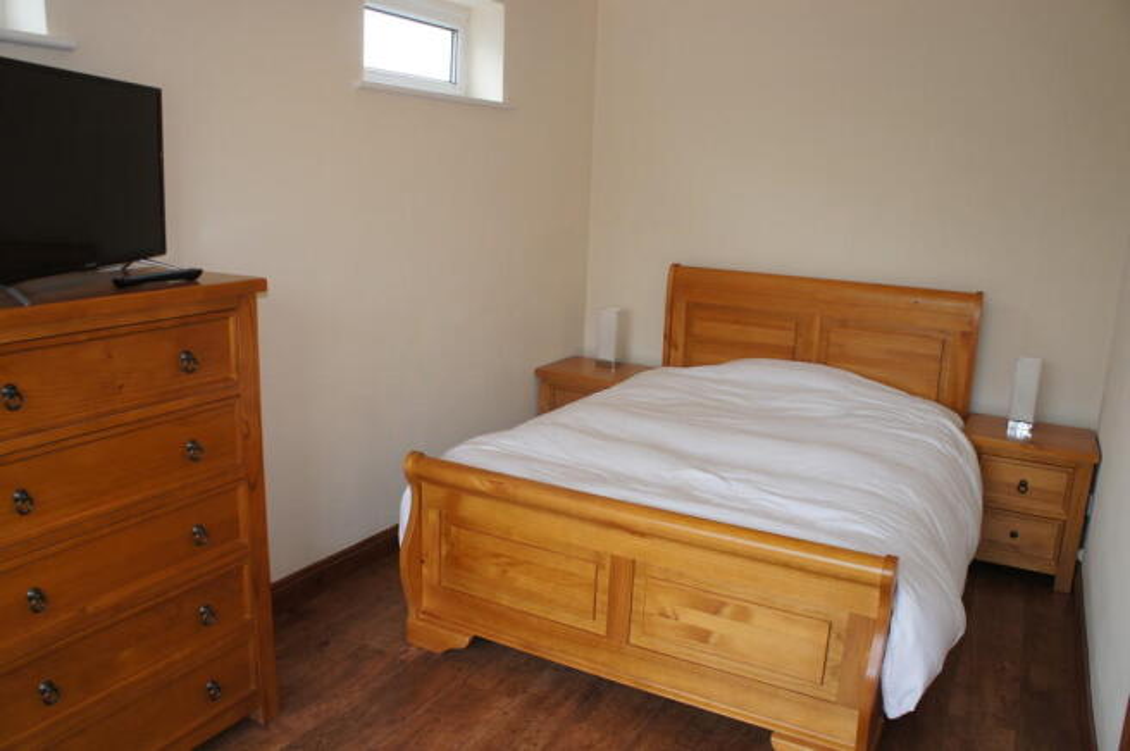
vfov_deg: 47.8
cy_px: 376
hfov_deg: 67.4
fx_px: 847
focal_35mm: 27
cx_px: 565
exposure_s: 1/100
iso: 200
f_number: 4.5
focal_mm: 18
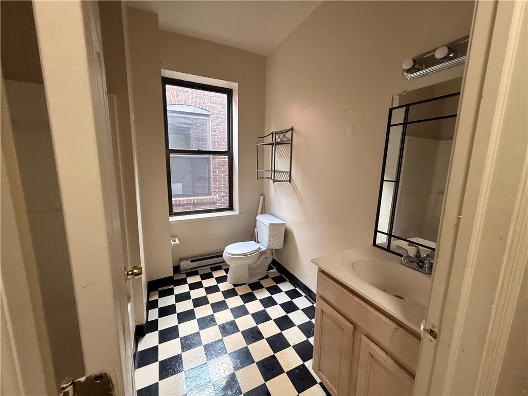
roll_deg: -2.8
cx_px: 264
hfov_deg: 102.1
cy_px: 198
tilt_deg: -7.5
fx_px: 214
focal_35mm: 14
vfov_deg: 85.7
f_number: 2.2
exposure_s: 1/120
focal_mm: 2.22
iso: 250
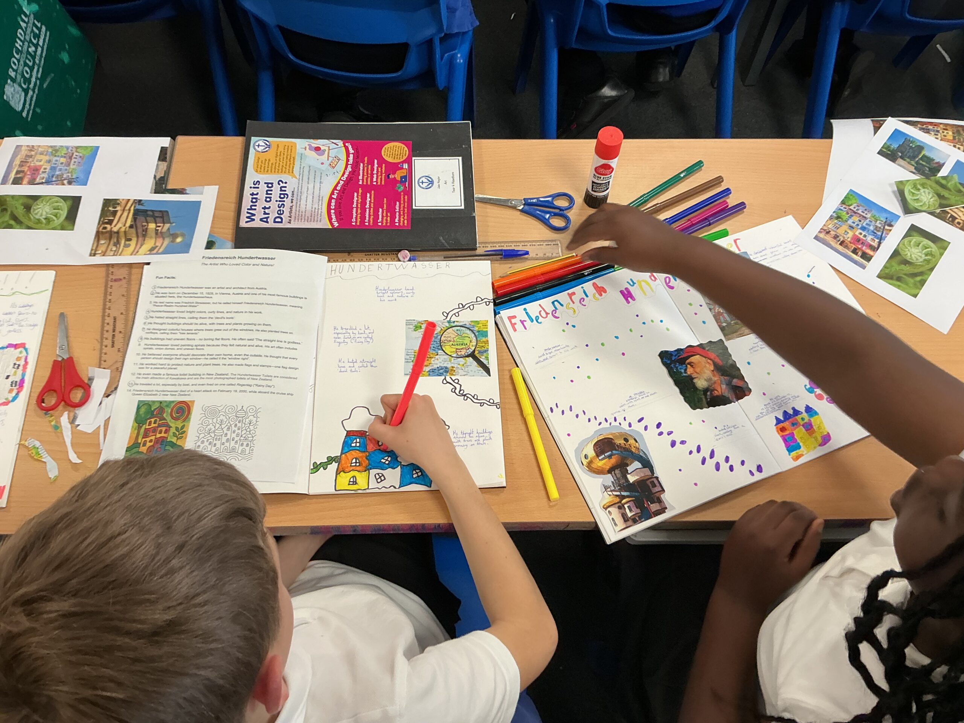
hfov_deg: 61.7
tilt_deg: -61.2
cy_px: 362
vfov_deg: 48.2
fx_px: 808
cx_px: 482
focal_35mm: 29
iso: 50
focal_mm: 3
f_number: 1.8
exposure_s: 1/60
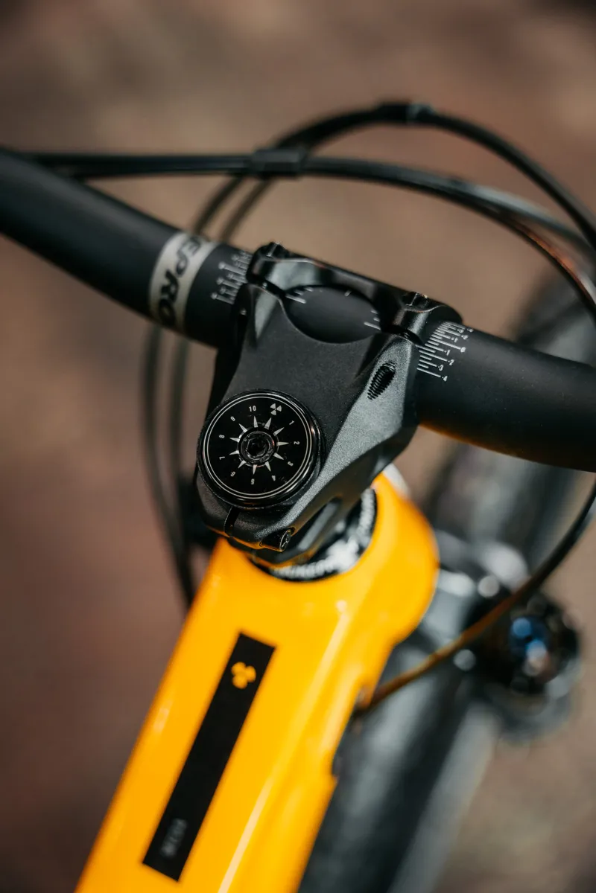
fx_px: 1100
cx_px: 298
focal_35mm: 44
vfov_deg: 44.2
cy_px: 446
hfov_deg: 30.3
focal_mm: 44.3
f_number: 2.8
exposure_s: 1/125
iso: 1000
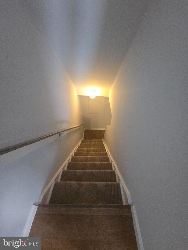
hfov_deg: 89.9
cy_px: 125
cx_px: 94
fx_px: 94
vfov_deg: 106.2
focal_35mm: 13
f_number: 2.2
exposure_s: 1/60
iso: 1000
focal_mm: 2.2
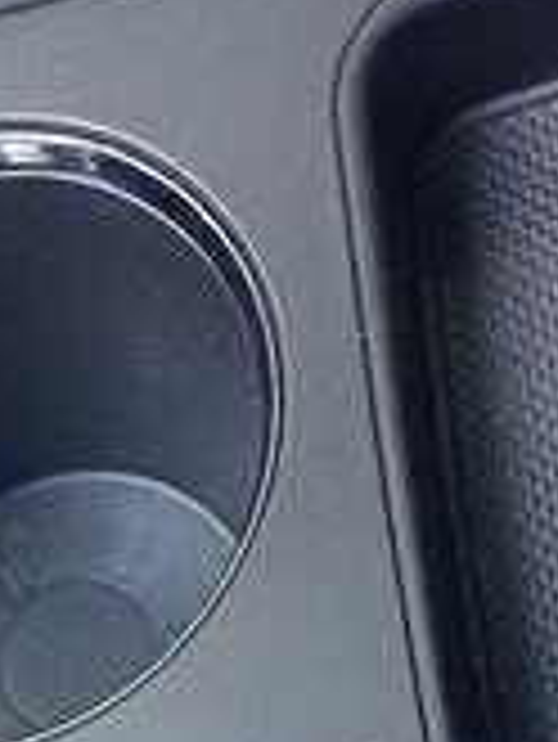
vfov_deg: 20.0
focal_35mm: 87
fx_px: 1867
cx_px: -9
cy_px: 1052
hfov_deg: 16.6
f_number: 2.2
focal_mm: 4.15
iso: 200
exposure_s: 1/33
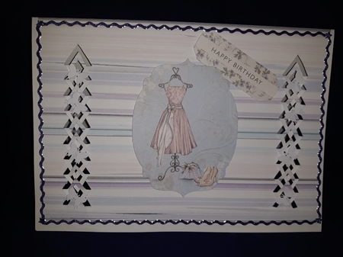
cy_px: 128
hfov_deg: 65.4
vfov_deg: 51.3
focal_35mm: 27
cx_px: 172
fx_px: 267
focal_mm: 3.6
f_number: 1.9
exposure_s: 1/456
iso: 40
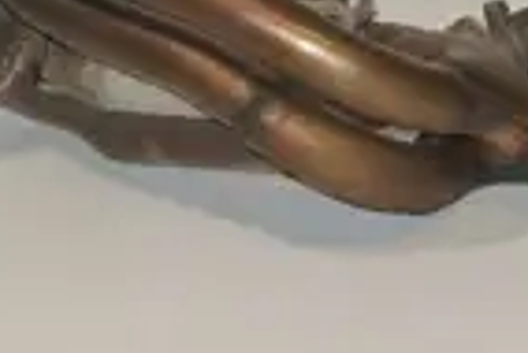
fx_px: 2452
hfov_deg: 12.1
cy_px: -48
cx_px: 591
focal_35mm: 167
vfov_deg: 8.2
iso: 200
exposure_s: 1/60
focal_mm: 16.3
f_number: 4.2
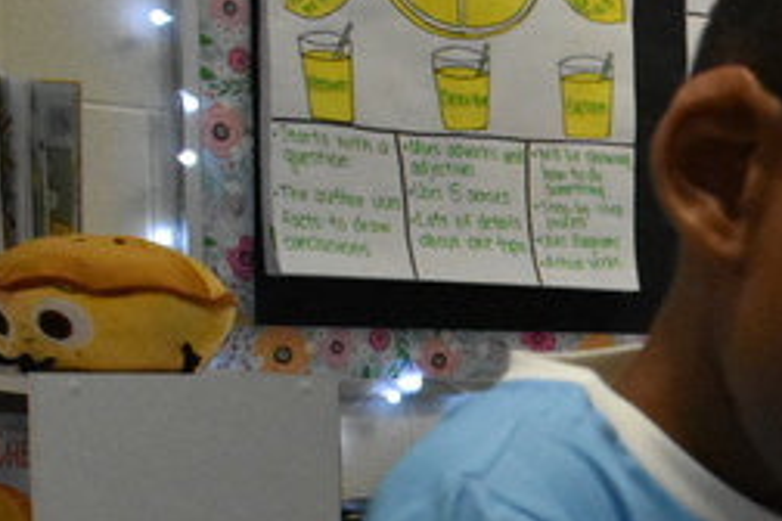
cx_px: 1260
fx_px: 2650
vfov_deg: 10.8
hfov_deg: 15.2
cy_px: 771
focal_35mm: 122
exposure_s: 1/200
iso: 6400
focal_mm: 20
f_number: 7.1
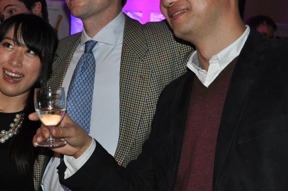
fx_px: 607
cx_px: 127
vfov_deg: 17.8
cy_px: 55
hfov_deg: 26.7
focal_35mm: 76
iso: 800
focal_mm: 30
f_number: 4.2
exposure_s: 1/60
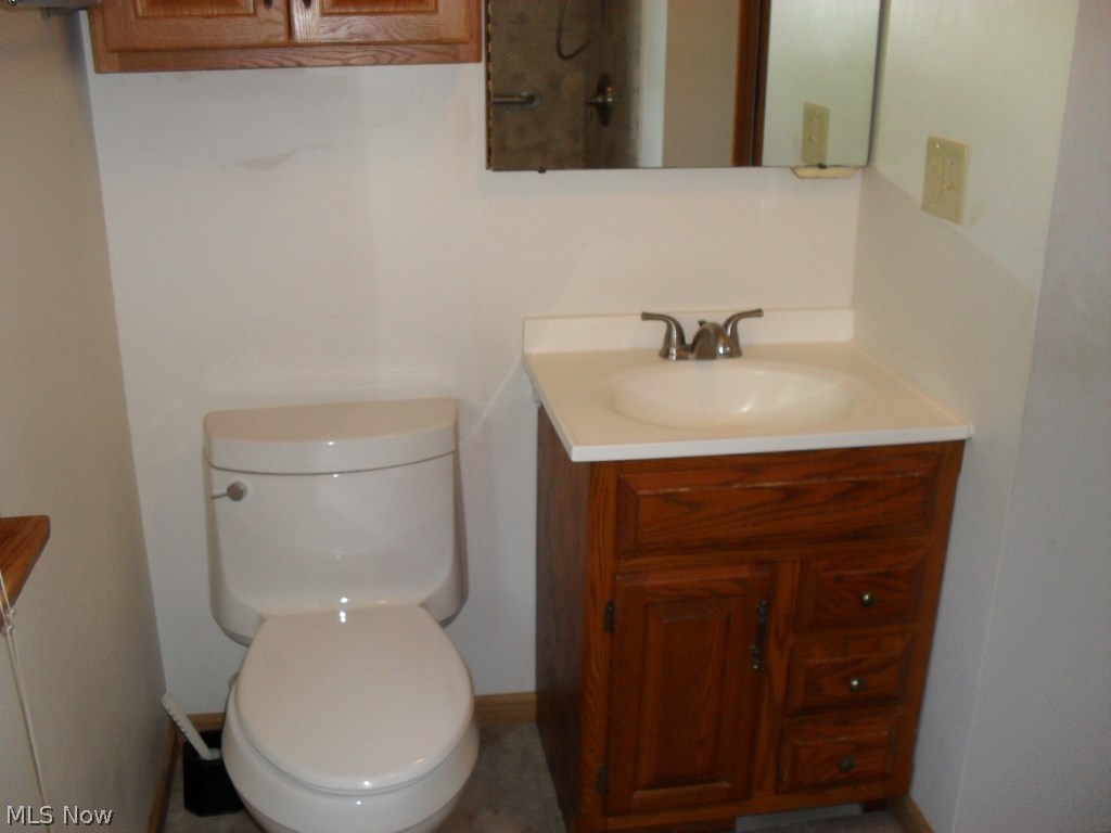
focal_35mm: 35
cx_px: 556
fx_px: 1123
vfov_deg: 40.7
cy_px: 416
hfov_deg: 52.6
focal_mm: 6.3
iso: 200
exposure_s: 1/45
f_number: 3.2
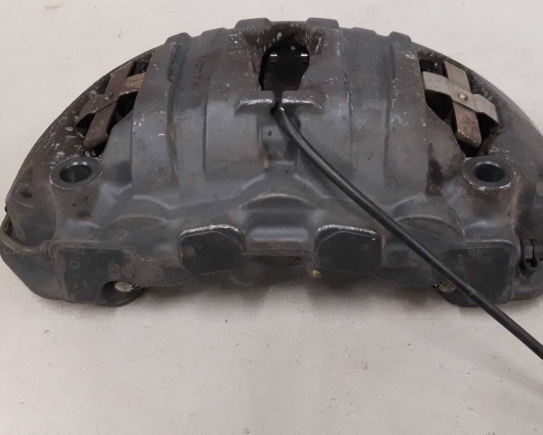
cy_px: 245
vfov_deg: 37.3
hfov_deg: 45.6
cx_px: 322
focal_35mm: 40
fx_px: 643
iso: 200
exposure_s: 1/50
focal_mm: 3.93
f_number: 1.7
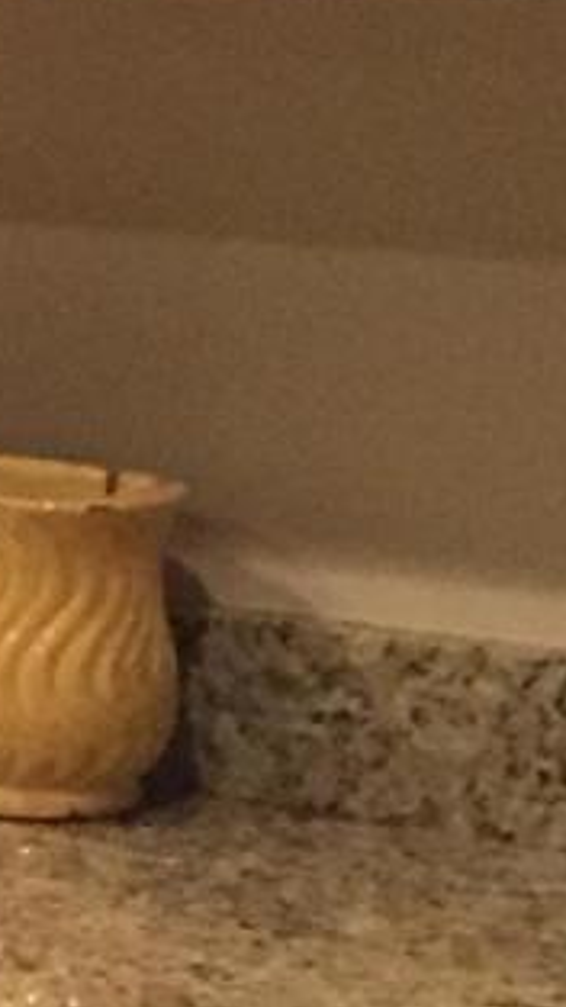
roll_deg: +1.4
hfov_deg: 5.3
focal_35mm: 202
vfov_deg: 10.6
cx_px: -1650
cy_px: -23
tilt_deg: -3.5
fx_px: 5391
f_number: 2.2
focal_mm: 4.15
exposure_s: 1/30
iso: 250
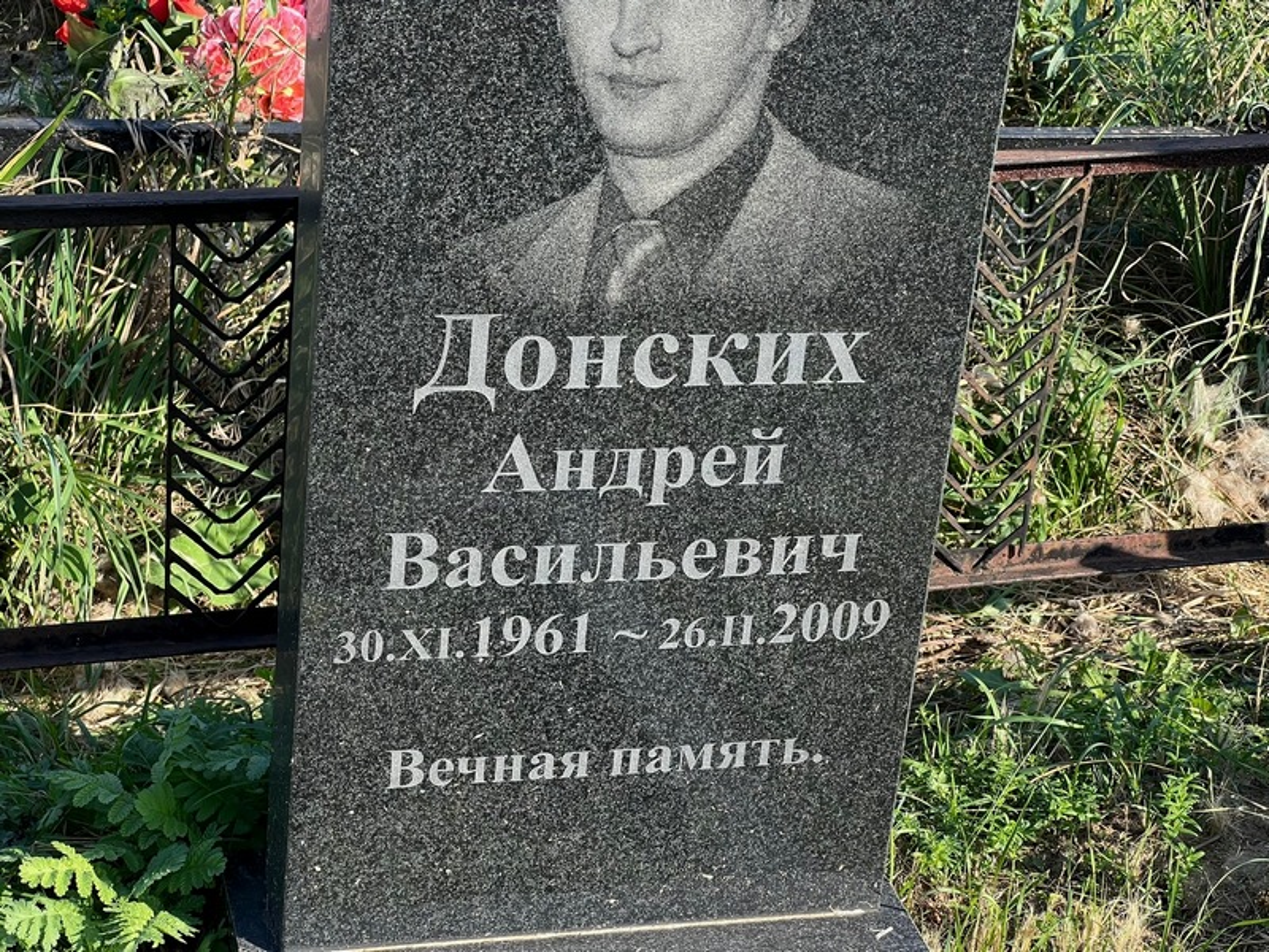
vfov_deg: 19.1
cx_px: 634
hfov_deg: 25.3
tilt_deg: -25.9
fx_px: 2823
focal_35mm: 77
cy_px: 476
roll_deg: -1.2
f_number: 2.8
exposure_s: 1/219
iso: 32
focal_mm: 9
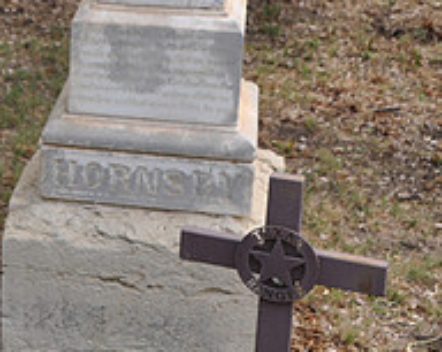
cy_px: -6
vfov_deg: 14.2
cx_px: -223
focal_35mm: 106
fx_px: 1390
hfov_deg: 16.5
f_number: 5.6
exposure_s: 1/125
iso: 200
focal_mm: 25
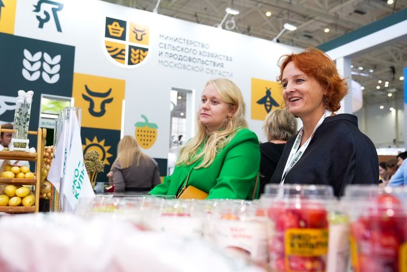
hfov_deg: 55.8
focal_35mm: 34
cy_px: 136
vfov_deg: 39.0
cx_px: 204
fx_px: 385
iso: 1000
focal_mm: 34
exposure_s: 1/200
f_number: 4
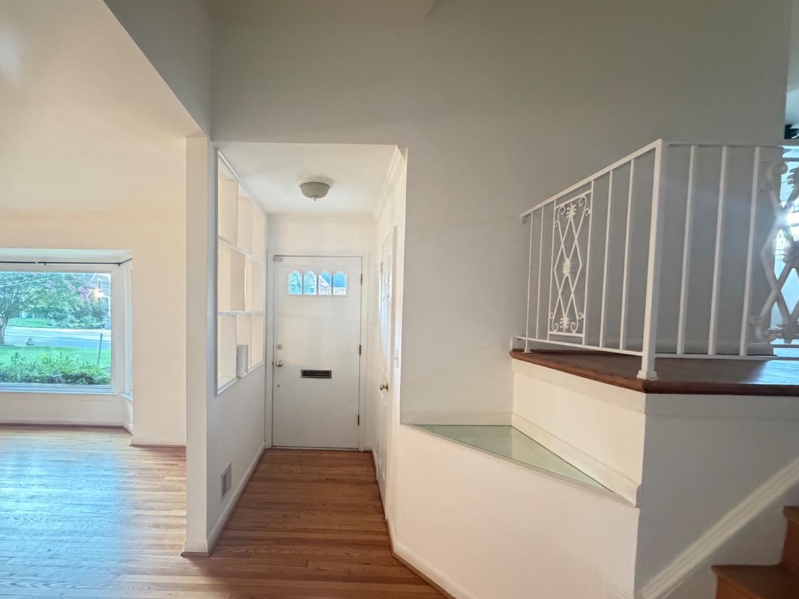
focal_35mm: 17
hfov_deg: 90.2
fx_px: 392
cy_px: 329
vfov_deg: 74.5
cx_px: 333
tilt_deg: -3.0
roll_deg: -0.2
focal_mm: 2.22
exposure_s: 1/60
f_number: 2.2
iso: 1000
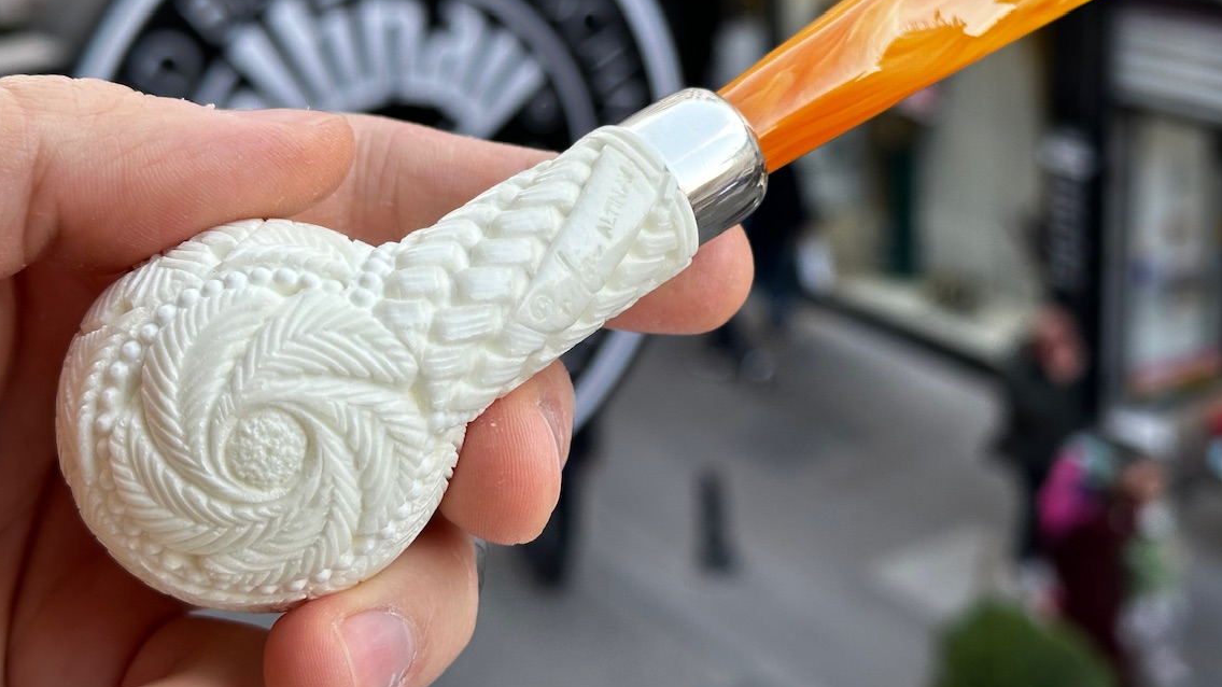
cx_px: 632
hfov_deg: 35.4
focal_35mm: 59
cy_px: 228
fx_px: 1911
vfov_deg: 20.3
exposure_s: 1/121
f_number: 1.78
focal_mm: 6.86
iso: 50
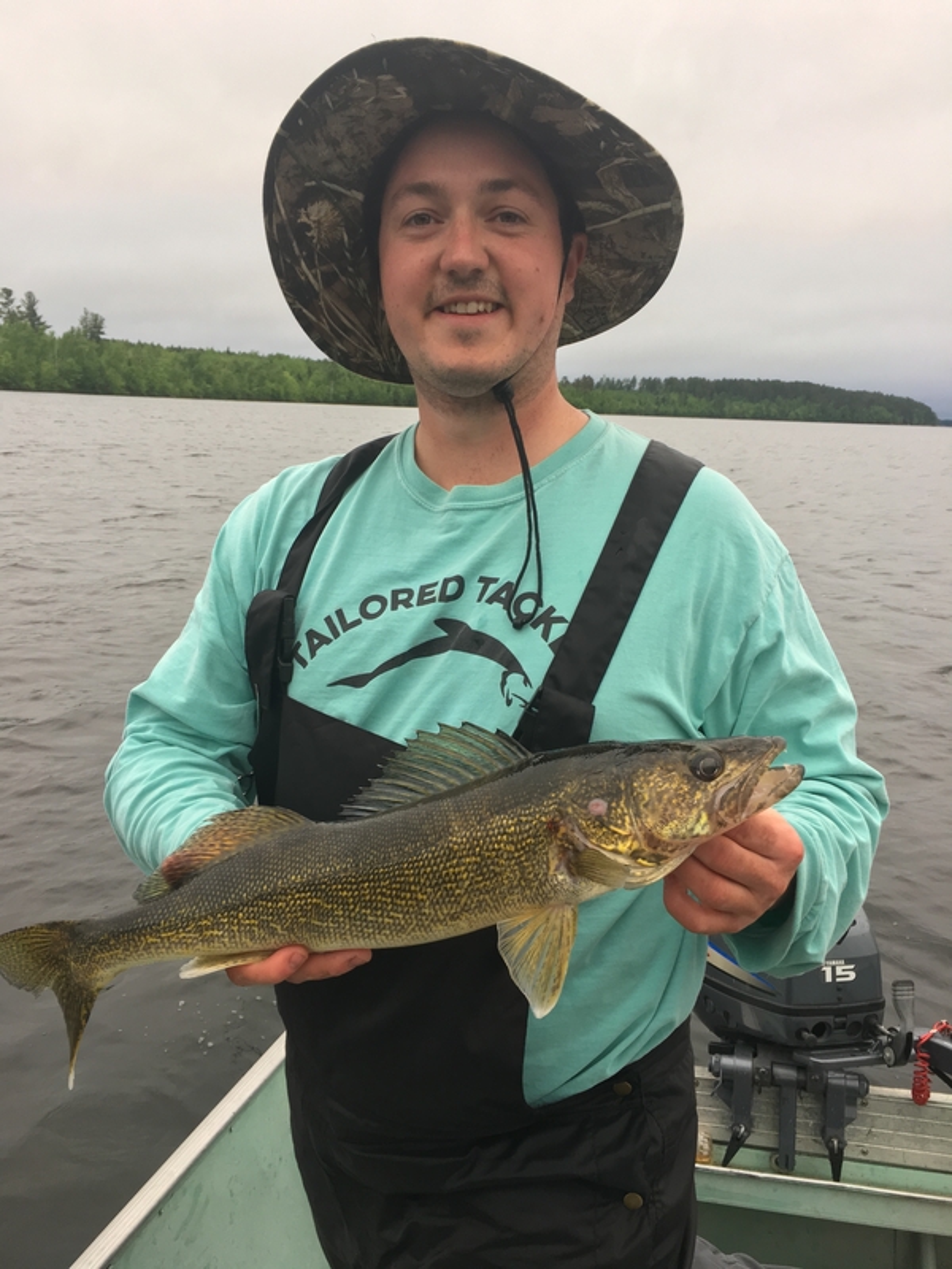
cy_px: 634
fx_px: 1063
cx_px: 476
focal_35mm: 29
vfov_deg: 61.7
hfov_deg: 48.2
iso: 40
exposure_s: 1/120
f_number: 2.2
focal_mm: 4.15
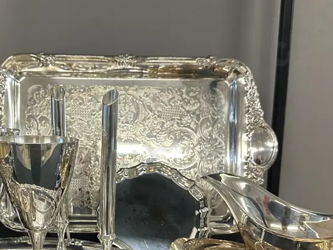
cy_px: 190
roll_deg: -0.9
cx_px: 99
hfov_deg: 39.7
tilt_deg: -11.5
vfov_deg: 30.3
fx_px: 452
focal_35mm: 47
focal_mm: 6.86
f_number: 1.78
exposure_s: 1/100
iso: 200
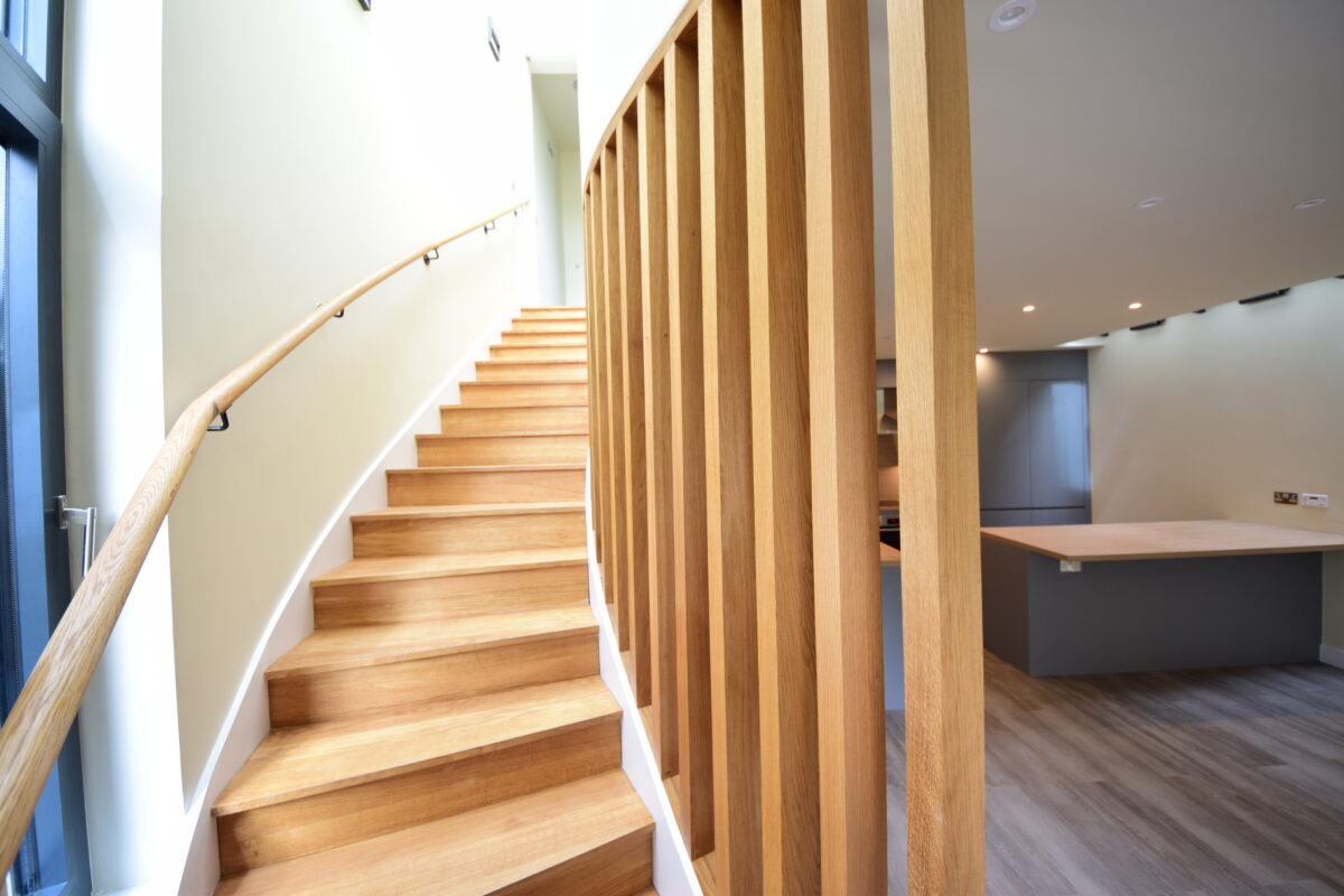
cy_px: 448
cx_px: 672
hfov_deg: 112.6
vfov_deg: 90.0
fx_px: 448
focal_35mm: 12
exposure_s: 1/50
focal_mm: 8
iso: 400
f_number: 5
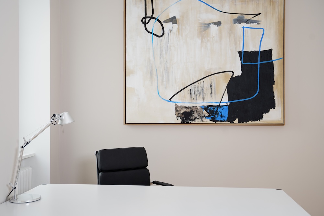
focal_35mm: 38
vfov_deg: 35.1
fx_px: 342
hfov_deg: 50.7
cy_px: 108
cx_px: 162
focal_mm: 38
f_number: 4
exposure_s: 1/80
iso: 320
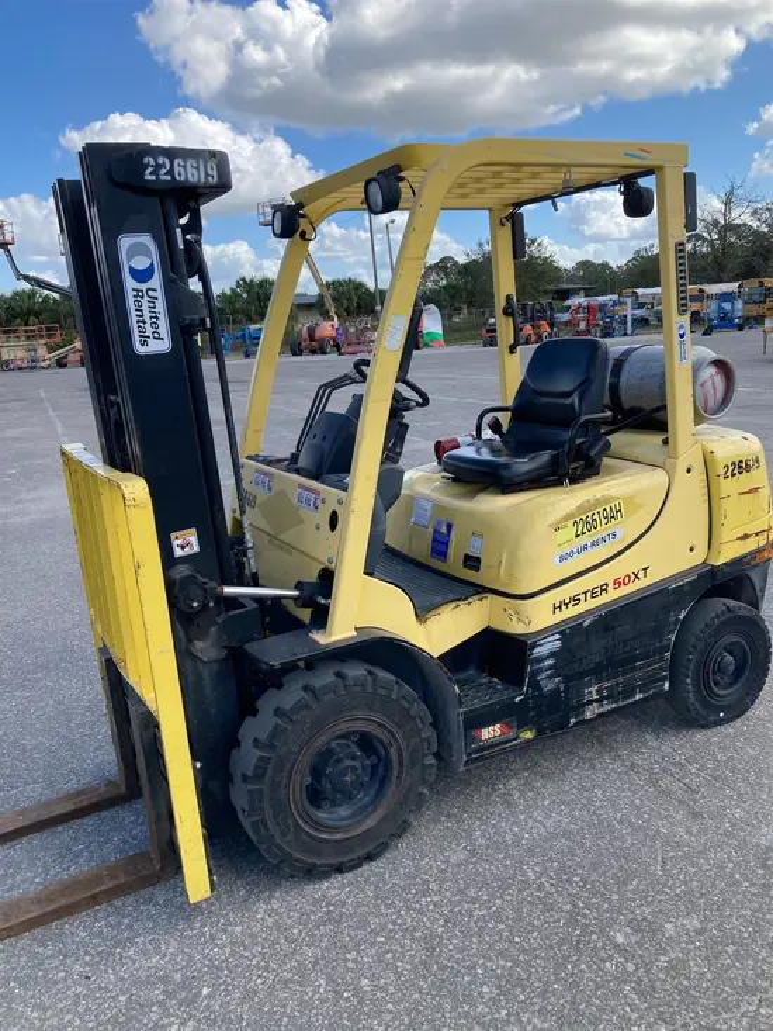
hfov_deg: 49.8
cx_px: 386
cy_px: 516
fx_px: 833
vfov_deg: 63.4
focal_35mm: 28
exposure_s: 1/917
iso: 20
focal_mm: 3.99
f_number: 1.8
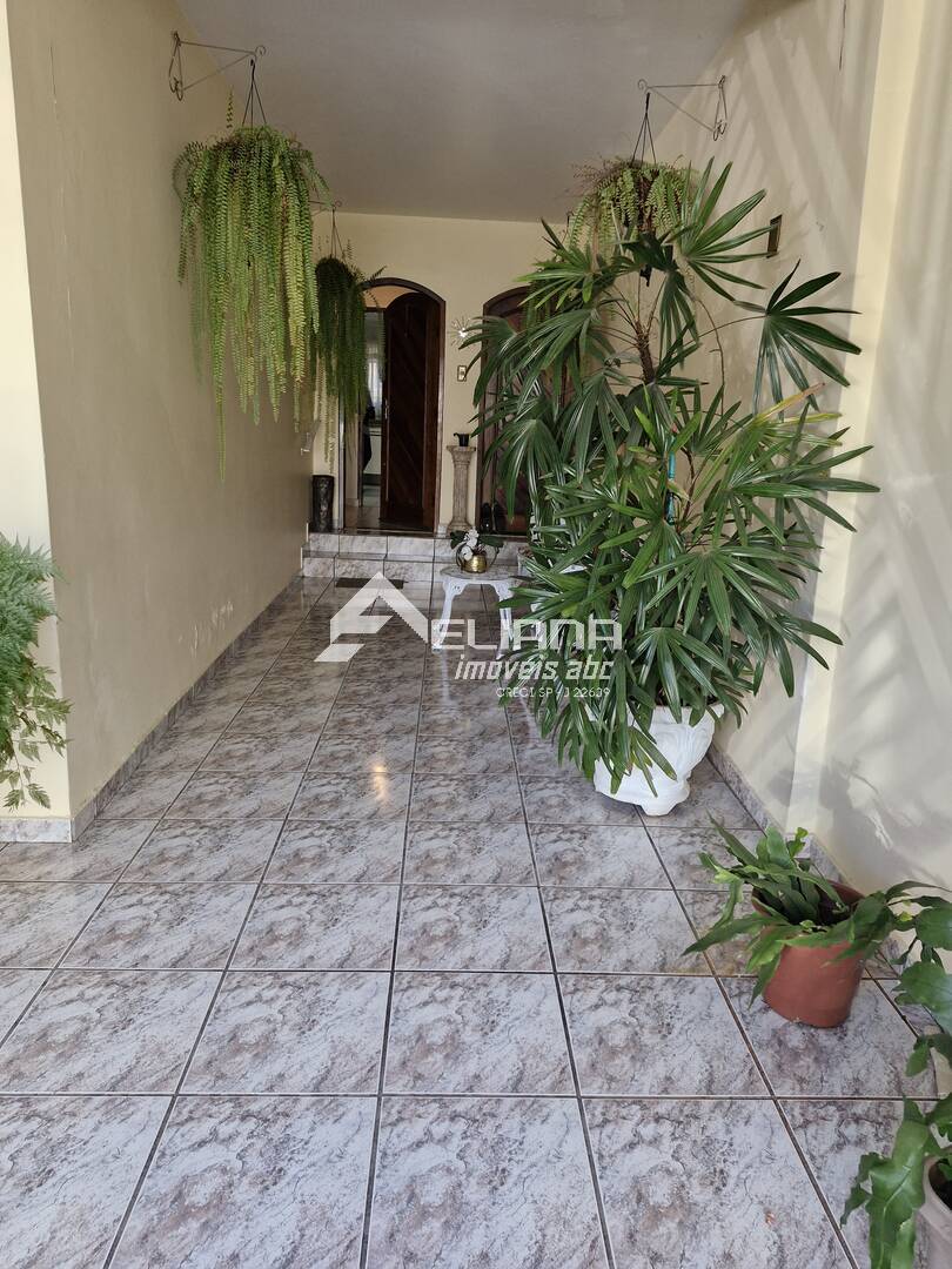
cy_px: 634
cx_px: 476
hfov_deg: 58.9
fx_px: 843
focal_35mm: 23
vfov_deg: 73.9
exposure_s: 1/180
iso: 200
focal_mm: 5.54
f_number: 1.8
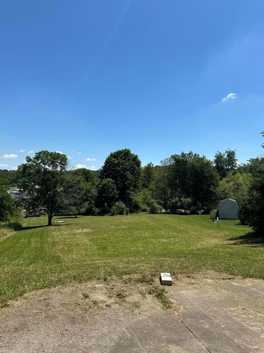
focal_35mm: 25
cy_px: 172
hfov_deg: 54.9
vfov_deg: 69.4
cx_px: 127
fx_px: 254
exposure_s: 1/5000
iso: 80
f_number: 1.78
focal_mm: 6.86
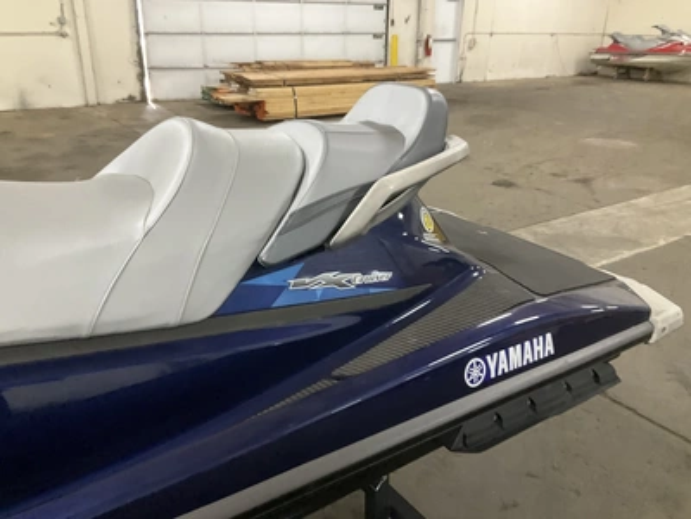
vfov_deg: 48.2
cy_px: 260
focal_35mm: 29
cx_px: 346
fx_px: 579
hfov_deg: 61.7
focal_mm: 3
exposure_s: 1/60
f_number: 1.8
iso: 250
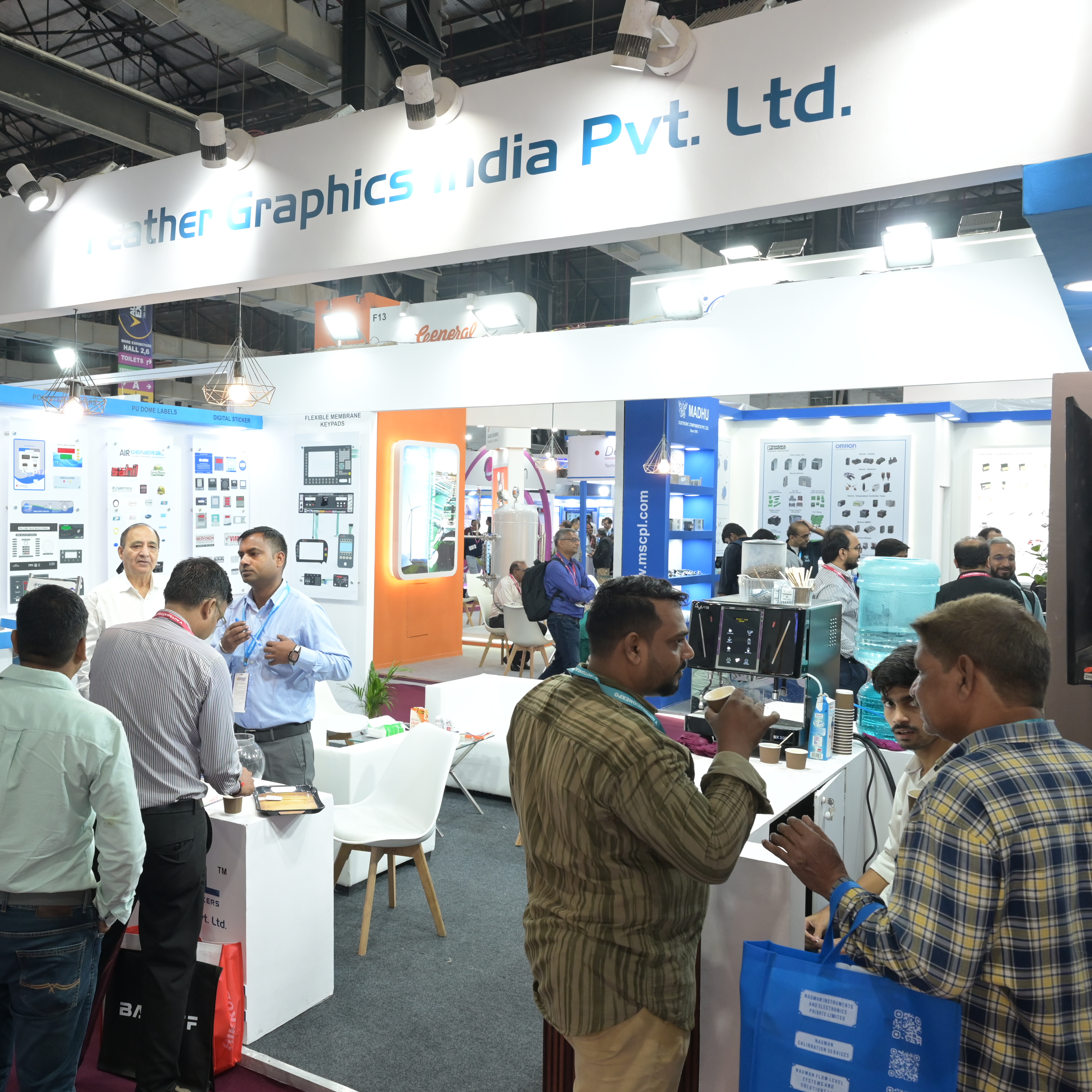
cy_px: 542
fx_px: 1106
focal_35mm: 31
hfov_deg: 51.6
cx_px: 365
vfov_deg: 52.5
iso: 1600
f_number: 6.3
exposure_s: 1/160
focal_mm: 24
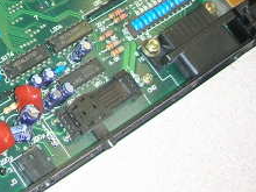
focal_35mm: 103
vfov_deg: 13.9
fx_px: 762
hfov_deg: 17.7
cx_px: -92
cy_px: -45
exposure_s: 1/60.1
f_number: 3
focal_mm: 5.8
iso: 50
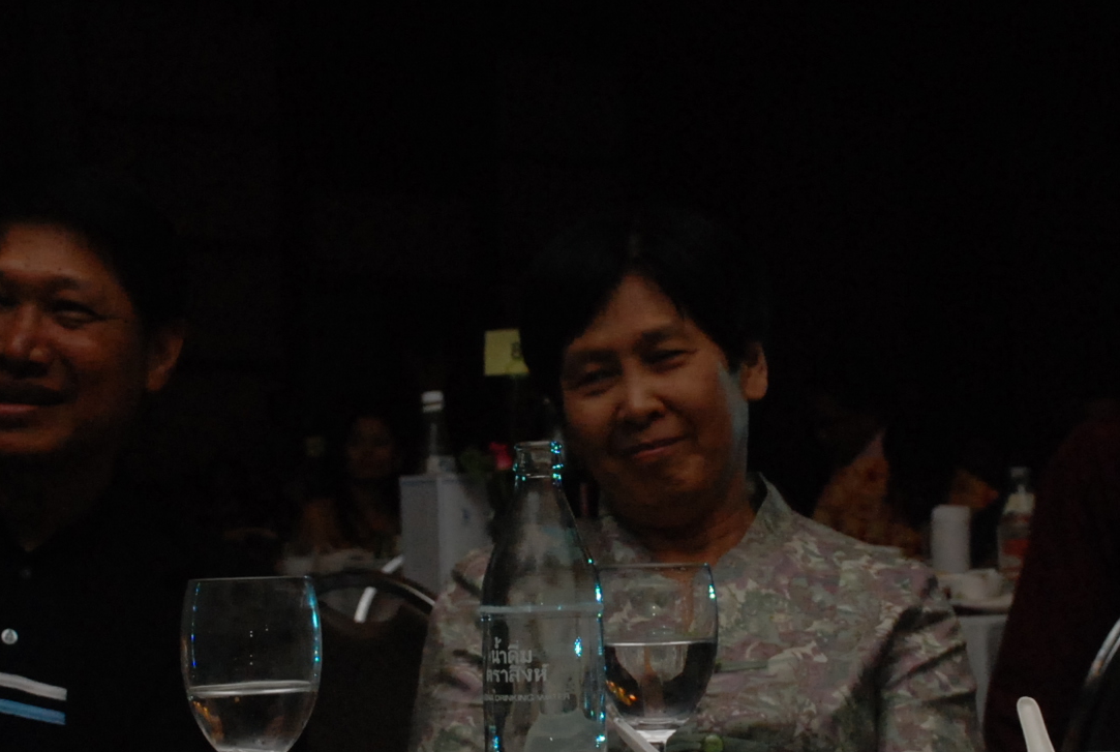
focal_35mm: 124
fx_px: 3876
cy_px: 422
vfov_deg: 11.1
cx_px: 626
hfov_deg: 16.4
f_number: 5.6
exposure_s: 1/200
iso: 800
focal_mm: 31
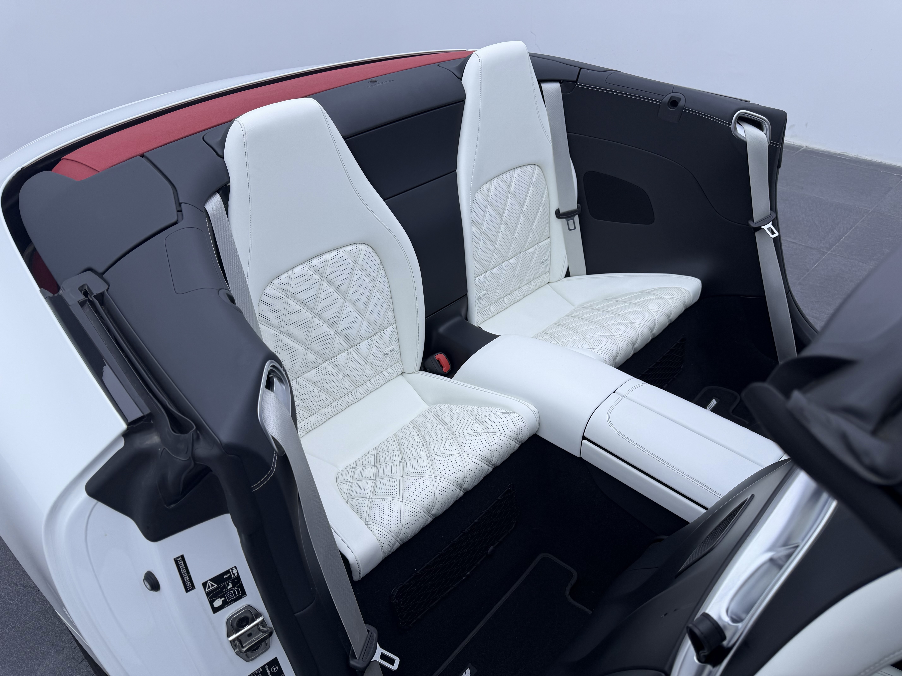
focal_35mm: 24
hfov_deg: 71.6
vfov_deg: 56.8
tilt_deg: -36.0
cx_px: 451
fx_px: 625
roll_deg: +2.2
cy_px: 338
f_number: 1.78
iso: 64
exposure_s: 1/271
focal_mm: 6.76
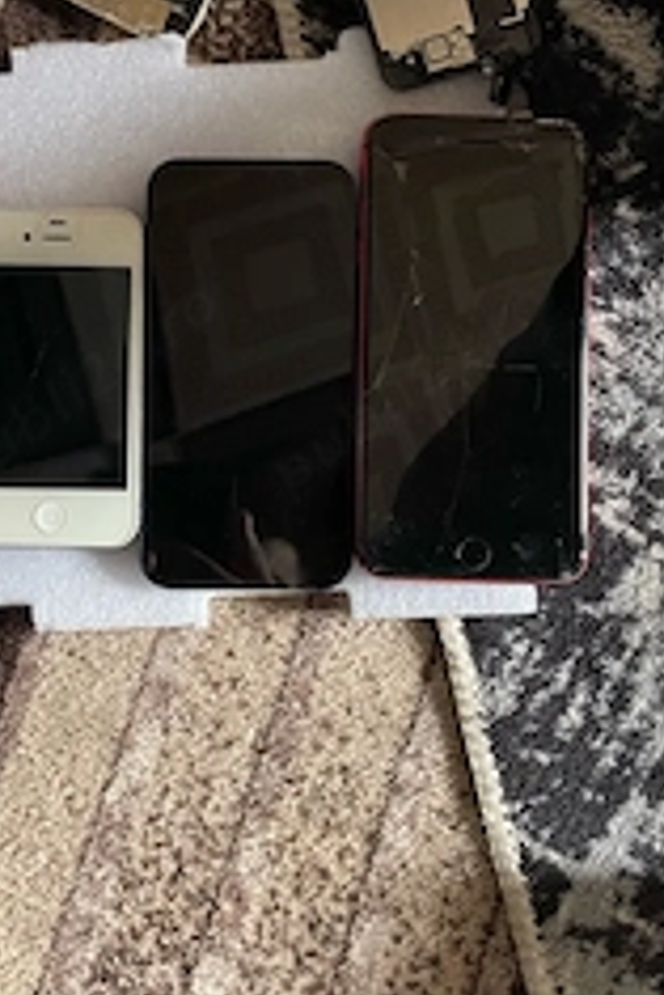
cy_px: 440
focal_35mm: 46
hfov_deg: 28.8
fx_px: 1271
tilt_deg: -87.9
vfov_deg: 42.7
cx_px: 165
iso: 640
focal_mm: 4.2
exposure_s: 1/30
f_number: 1.6
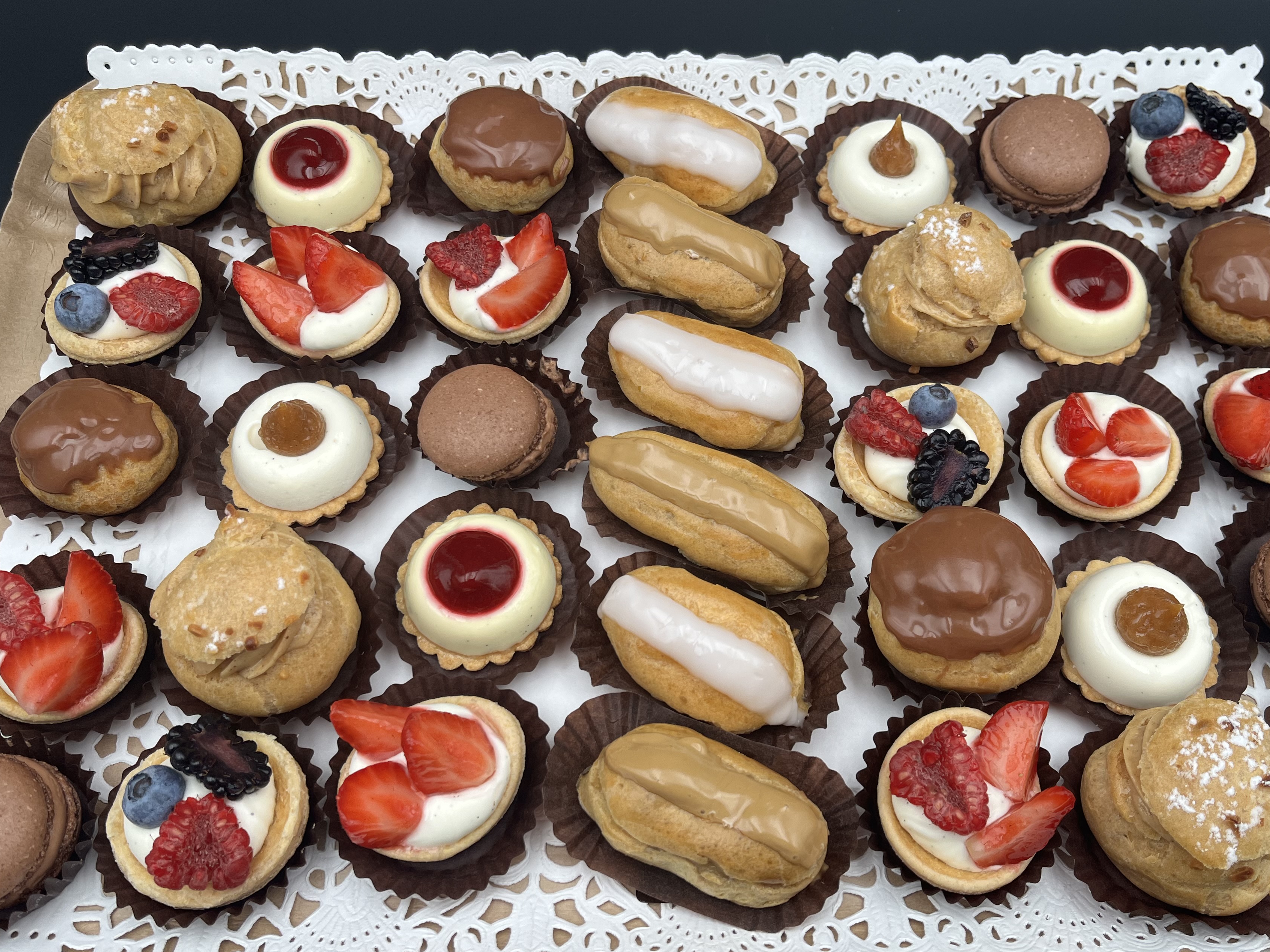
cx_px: 686
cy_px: 495
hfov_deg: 58.3
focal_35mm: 31
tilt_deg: -62.9
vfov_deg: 45.4
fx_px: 1137
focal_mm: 5.1
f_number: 1.6
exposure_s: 1/571
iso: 50
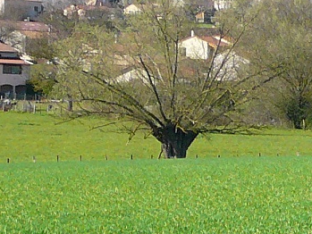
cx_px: 586
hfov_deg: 6.8
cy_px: 478
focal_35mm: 285
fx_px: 2570
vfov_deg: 5.1
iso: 100
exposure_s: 1/500
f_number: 3.8
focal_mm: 8.8
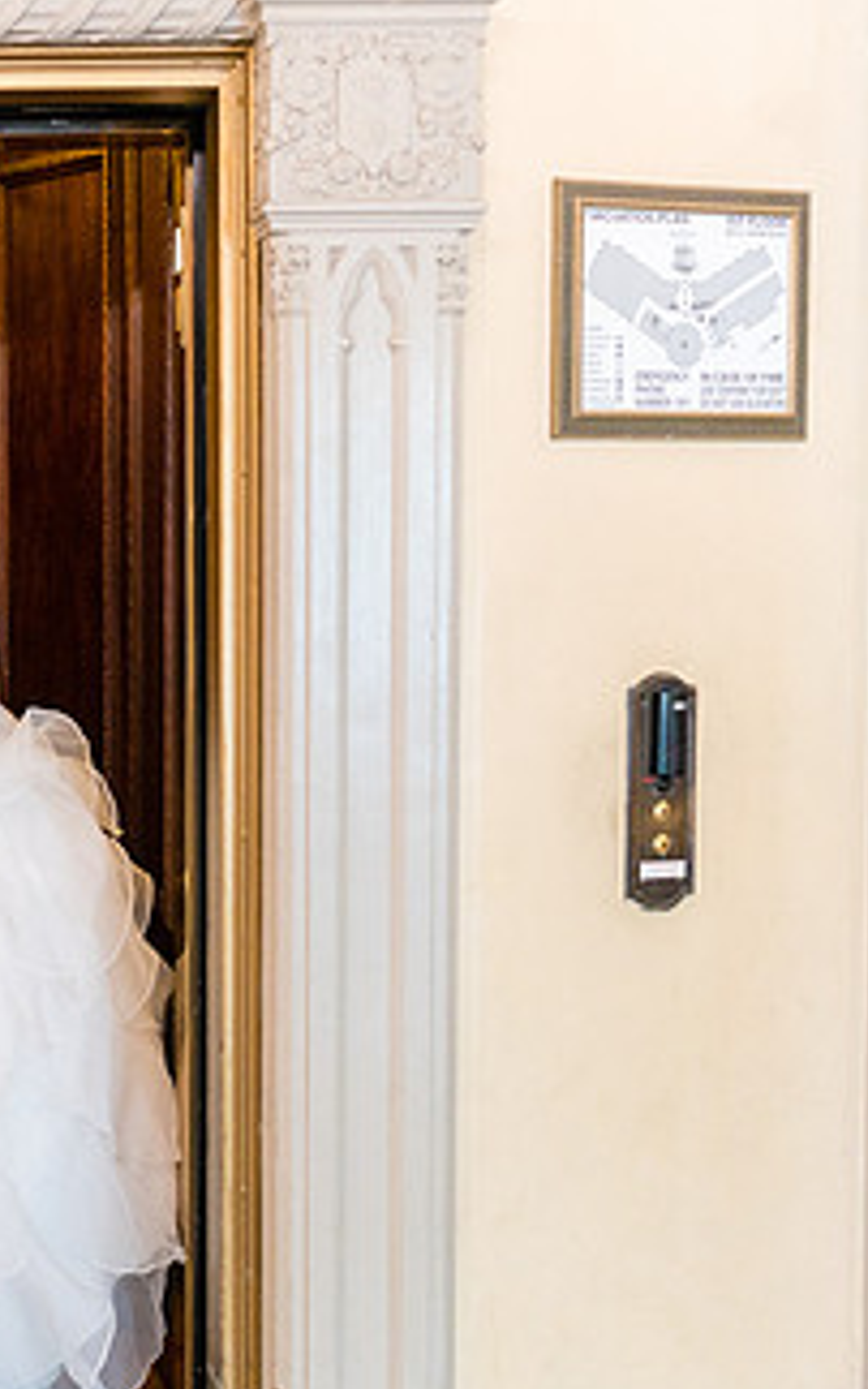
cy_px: 716
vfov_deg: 32.0
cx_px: -150
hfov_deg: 19.3
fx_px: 2421
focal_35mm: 64
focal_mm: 35
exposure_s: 1/200
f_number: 1.4
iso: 800
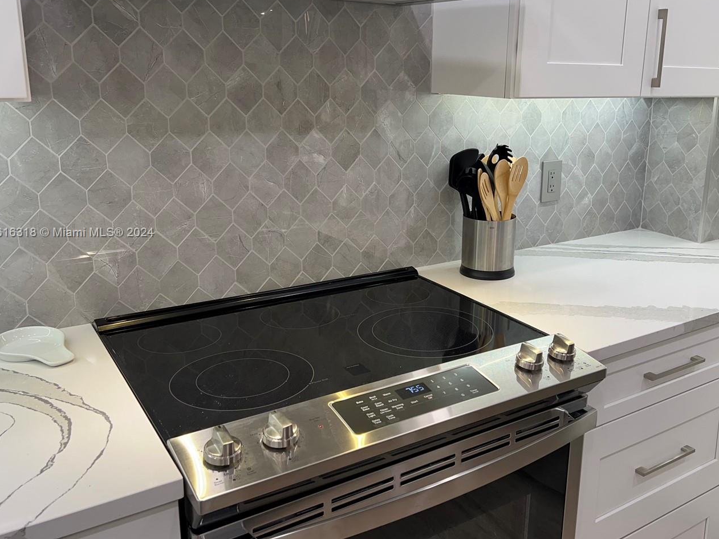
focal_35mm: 33
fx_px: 685
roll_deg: -1.2
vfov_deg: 42.8
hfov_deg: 55.0
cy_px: 233
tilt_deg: -14.4
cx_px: 428
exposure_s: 1/120
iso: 50
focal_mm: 5.7
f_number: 1.5
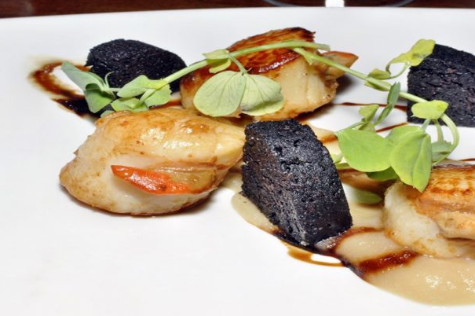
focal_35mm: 56
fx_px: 732
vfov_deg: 24.3
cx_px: 231
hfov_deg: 36.0
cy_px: 163
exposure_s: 1/60
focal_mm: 35
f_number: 20
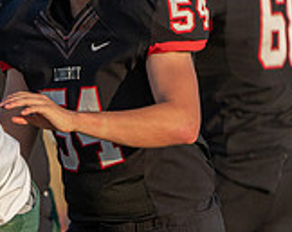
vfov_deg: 1.1
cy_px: 324
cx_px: -362
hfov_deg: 1.4
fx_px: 11965
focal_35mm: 1387
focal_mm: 315
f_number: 5.6
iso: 400
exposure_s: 1/1250
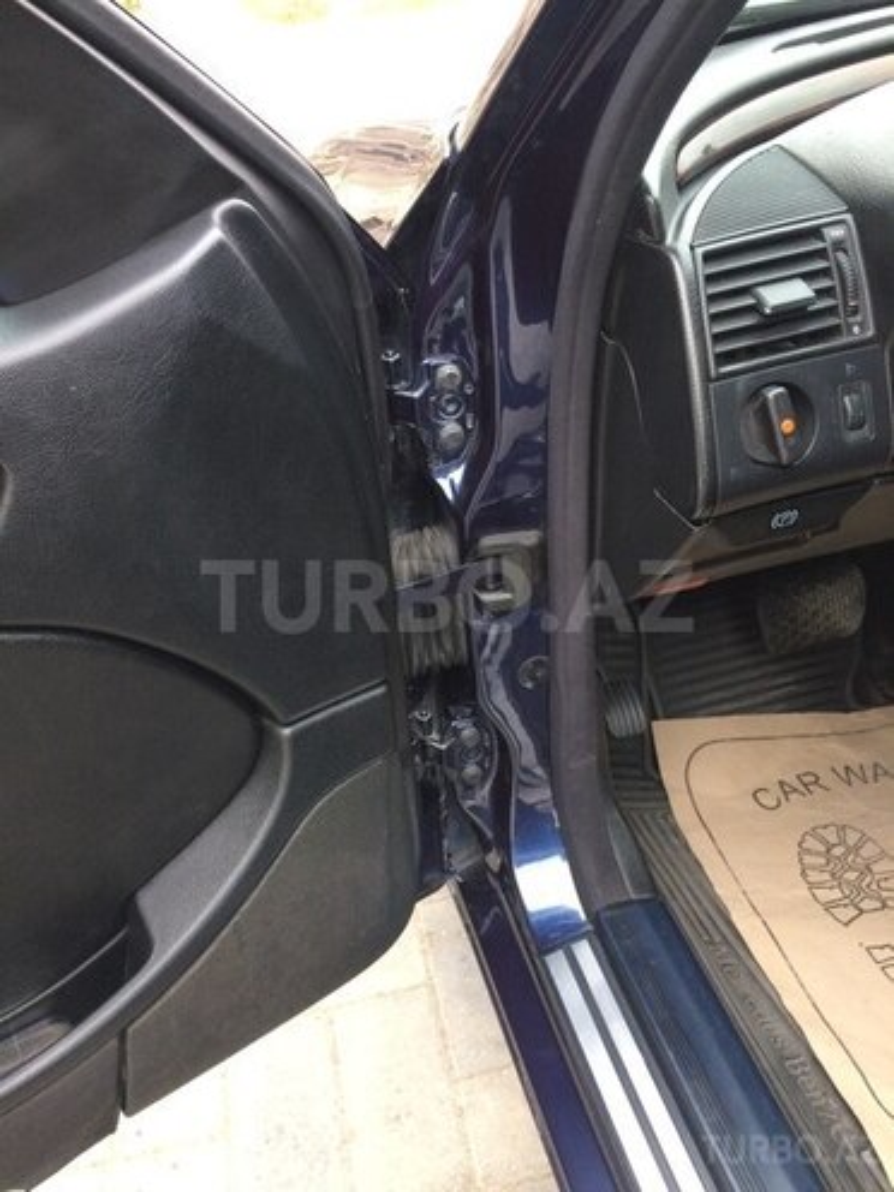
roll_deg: +5.2
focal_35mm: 29
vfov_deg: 61.7
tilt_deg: -31.9
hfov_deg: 48.2
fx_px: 999
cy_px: 596
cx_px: 447
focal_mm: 4.15
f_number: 2.2
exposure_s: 1/33
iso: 64
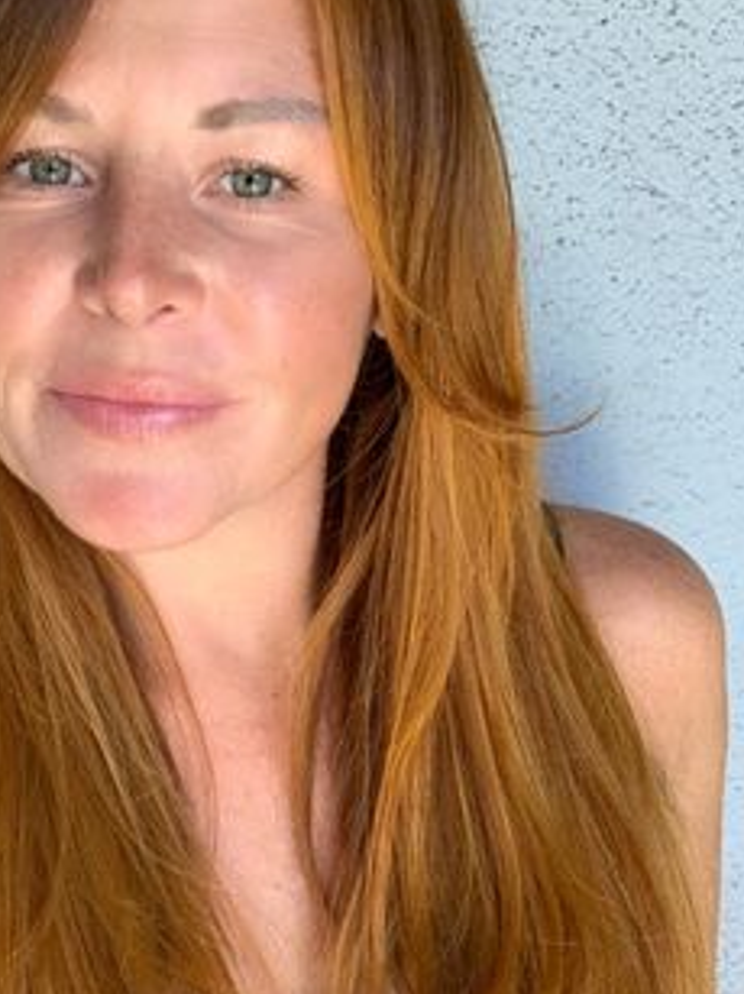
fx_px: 1434
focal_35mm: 50
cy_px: 537
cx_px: 201
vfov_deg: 38.2
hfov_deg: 28.7
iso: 64
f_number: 2.2
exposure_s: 1/94
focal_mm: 2.87
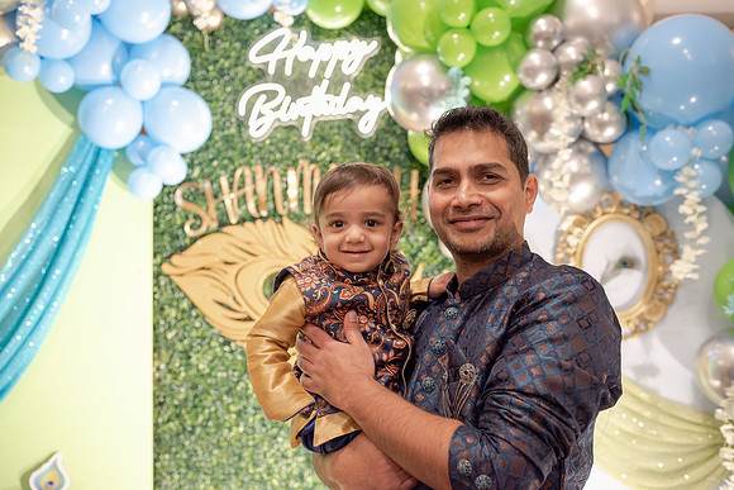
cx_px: 367
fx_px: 714
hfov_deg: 54.4
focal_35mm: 35
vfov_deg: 37.9
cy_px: 245
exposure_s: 1/125
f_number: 2.5
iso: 1600
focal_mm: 35
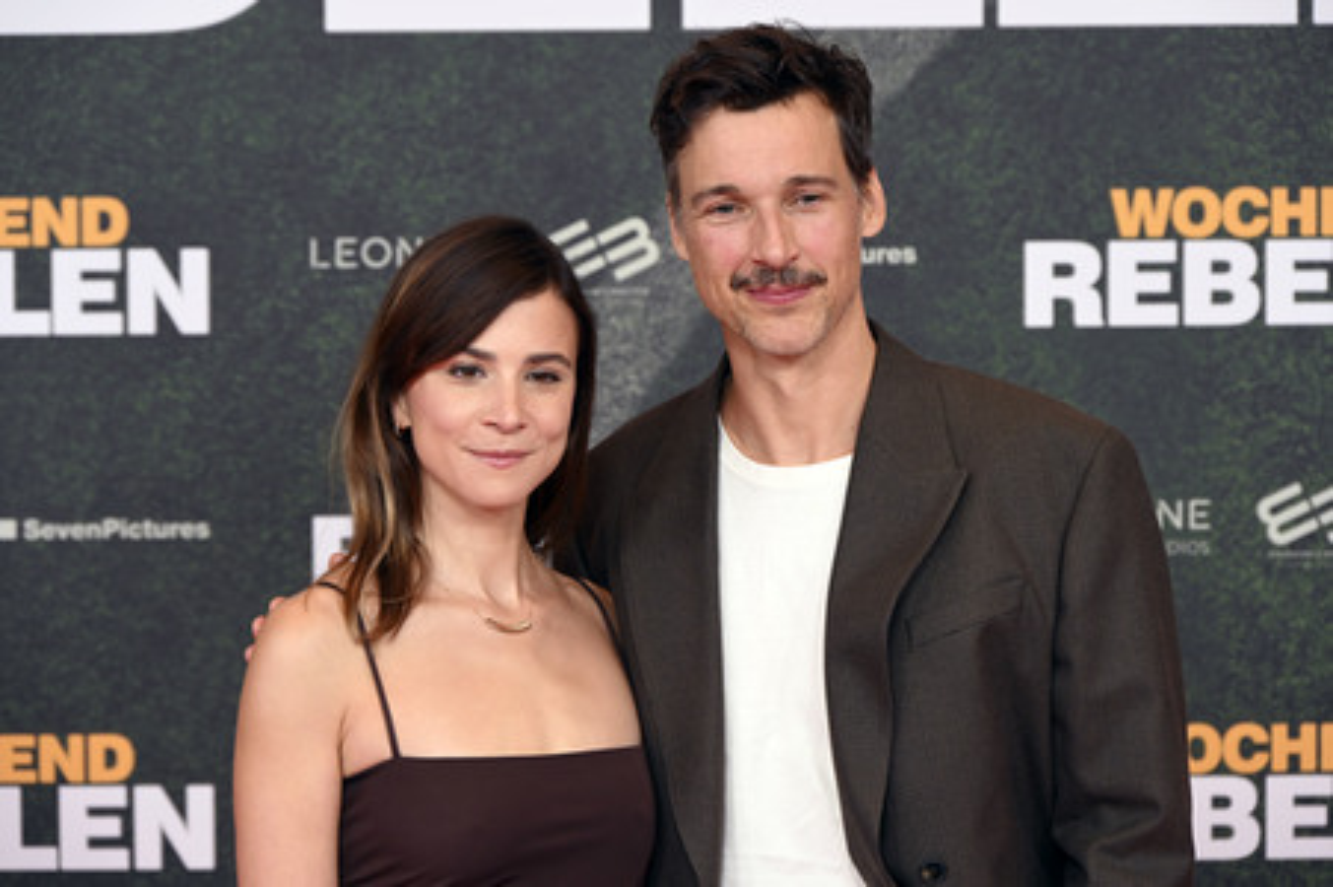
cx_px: 666
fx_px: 3885
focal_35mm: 105
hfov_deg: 19.5
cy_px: 444
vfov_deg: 13.0
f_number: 6.3
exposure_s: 1/200
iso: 1000
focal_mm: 105
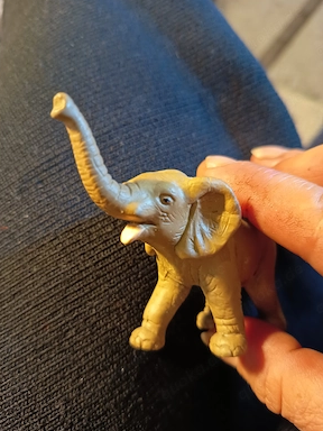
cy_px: 220
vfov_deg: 69.4
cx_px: 156
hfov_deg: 54.9
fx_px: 311
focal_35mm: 25
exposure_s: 1/16.7
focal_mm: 5.27
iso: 1814
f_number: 1.7
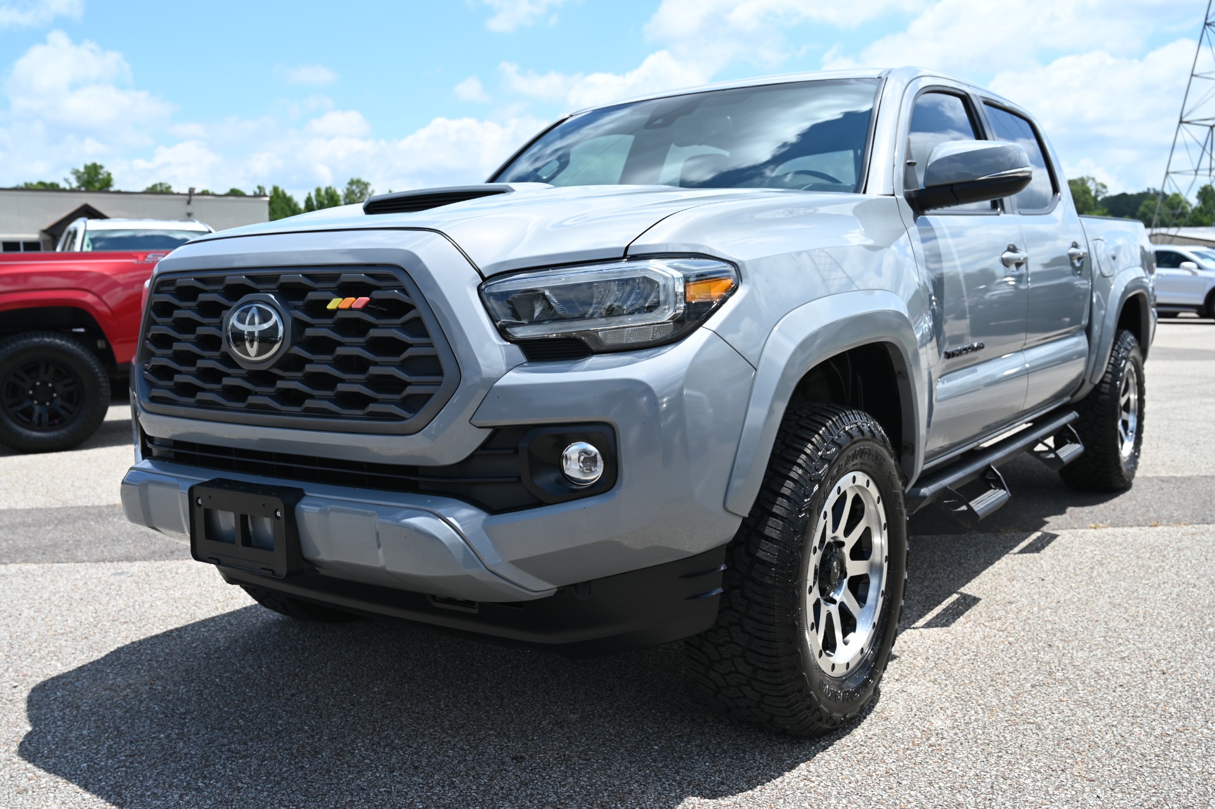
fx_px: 1113
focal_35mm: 33
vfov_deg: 39.9
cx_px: 608
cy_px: 404
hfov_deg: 57.2
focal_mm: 33
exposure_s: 1/320
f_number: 6.3
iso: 100
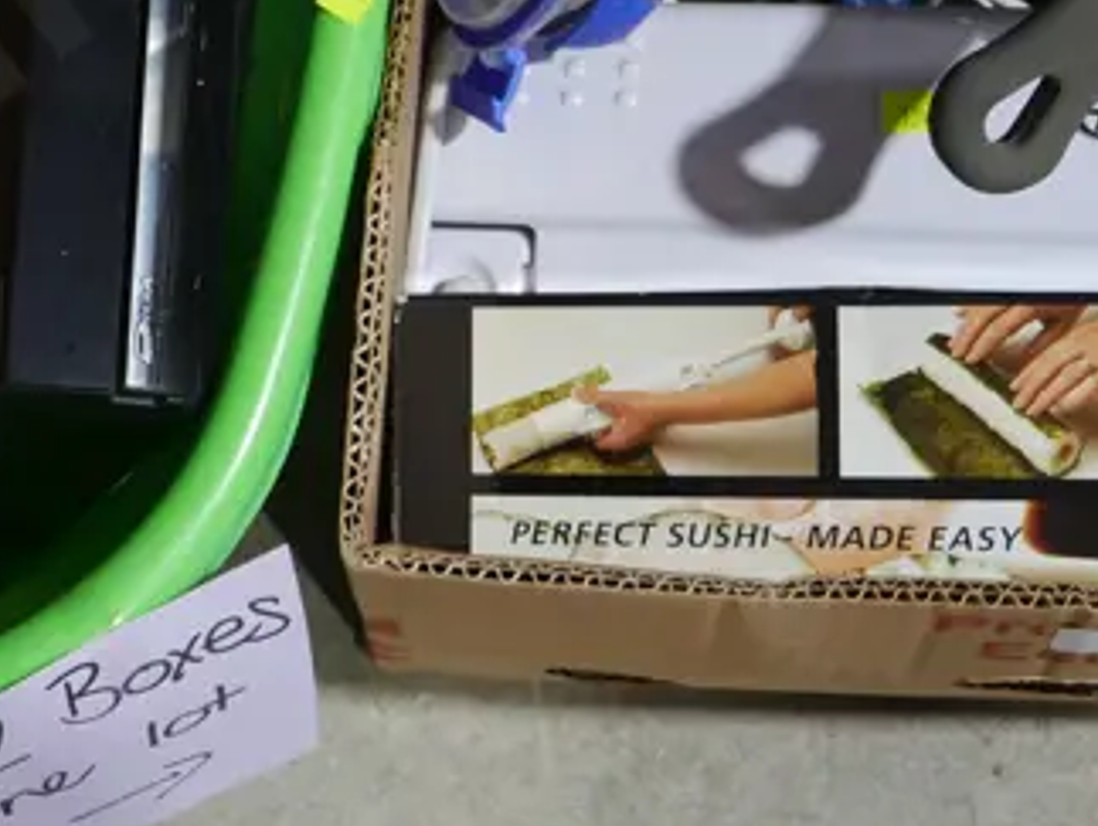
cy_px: -301
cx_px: 408
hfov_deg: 17.2
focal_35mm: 114
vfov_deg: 12.5
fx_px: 3620
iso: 400
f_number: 4
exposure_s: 1/60
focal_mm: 18
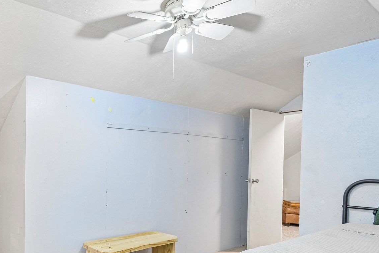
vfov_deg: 47.5
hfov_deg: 62.3
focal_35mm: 27
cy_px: 158
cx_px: 82
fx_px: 284
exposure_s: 1/3.33
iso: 400
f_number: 8
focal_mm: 10
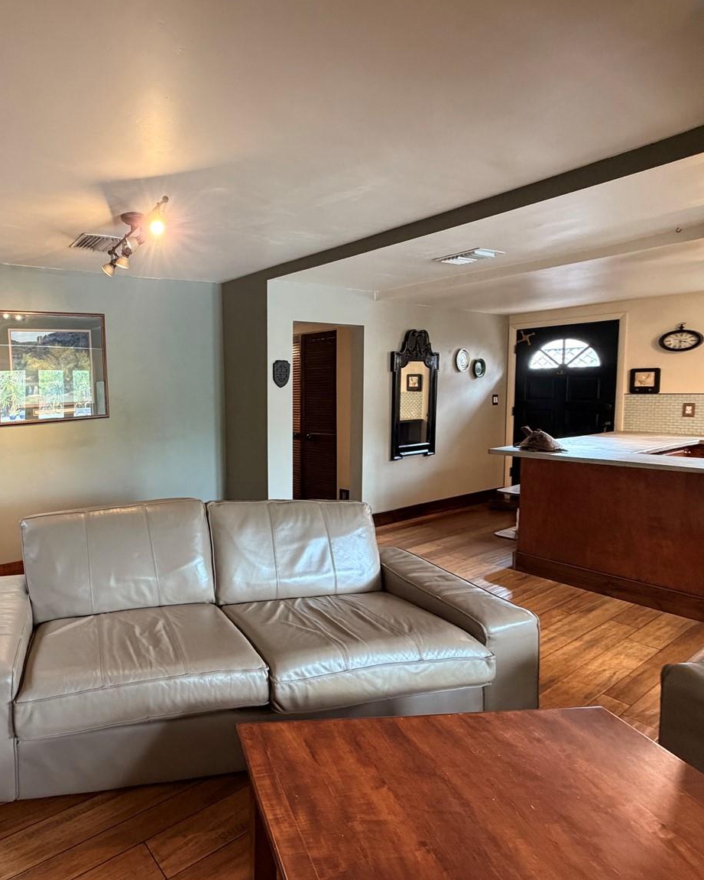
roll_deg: +1.9
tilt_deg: -4.3
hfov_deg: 65.0
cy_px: 424
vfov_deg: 83.2
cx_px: 148
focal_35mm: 19
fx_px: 495
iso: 320
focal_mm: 2.22
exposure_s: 1/60
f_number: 2.2
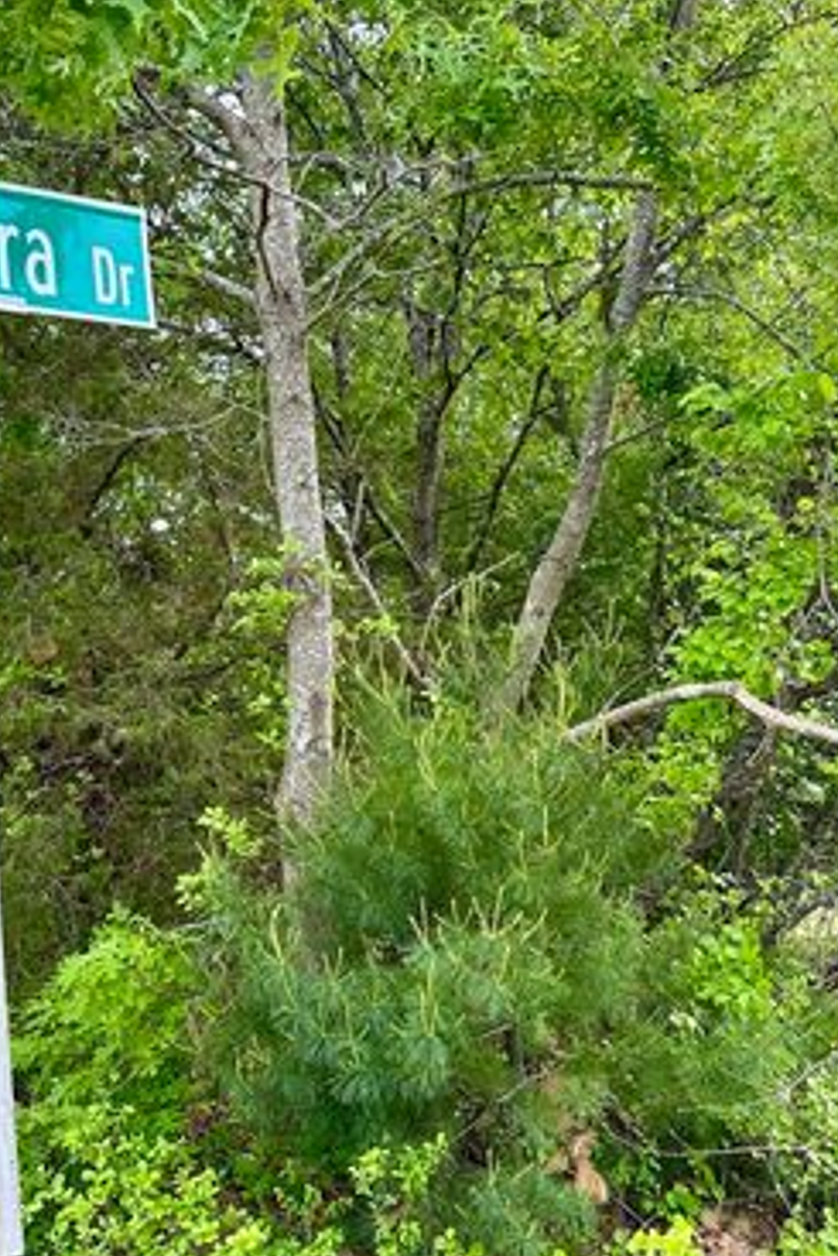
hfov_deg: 38.9
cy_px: 638
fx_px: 1186
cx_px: 373
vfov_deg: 55.8
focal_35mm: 34
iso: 80
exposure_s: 1/452
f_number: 1.78
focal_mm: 6.86
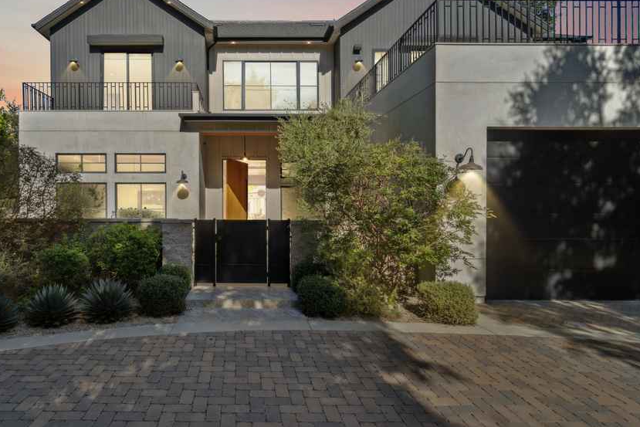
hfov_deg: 86.0
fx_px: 338
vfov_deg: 63.7
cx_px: 262
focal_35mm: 19
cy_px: 161
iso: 320
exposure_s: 1/320
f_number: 10
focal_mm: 10
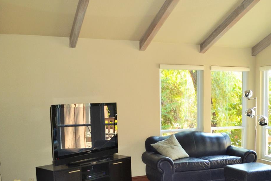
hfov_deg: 43.4
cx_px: 195
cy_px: 126
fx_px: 331
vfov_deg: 30.2
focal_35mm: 44
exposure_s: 1/60
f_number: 4
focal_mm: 18
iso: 400
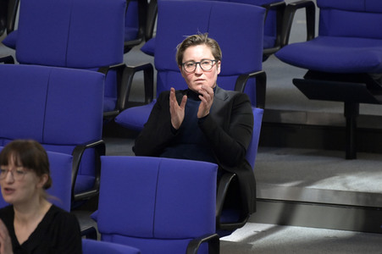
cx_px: 191
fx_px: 5302
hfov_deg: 4.1
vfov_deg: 2.7
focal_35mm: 500
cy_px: 127
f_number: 5.6
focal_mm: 500
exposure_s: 1/500
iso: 8000
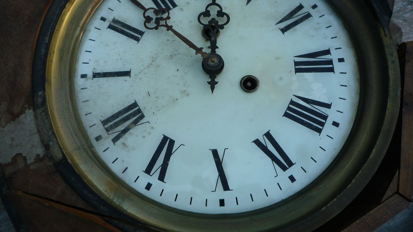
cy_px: 100
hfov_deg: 59.5
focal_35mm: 33
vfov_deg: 35.6
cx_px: 206
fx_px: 361
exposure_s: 1/125
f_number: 4
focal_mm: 5.2
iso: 100
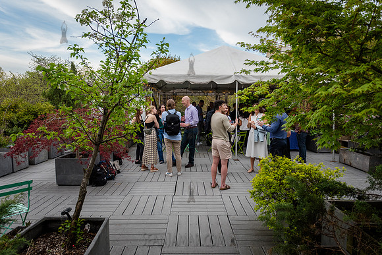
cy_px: 128
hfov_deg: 73.4
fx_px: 256
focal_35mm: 24
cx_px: 191
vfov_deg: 52.9
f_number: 4.5
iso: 1000
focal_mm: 24
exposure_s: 1/1000
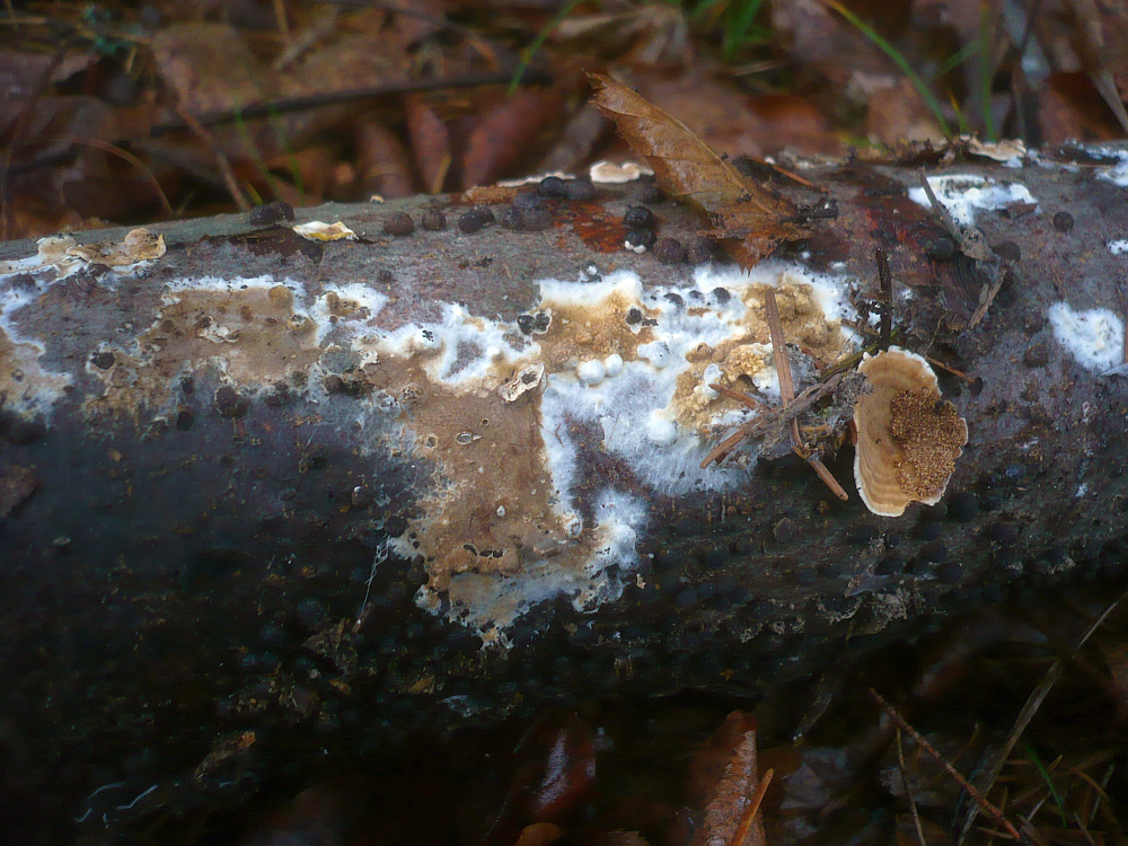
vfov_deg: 40.7
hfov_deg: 52.6
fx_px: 1141
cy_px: 423
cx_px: 564
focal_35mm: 35
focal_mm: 5.8
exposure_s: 1/30
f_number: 2.8
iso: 100
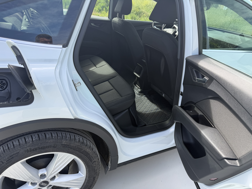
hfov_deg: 71.6
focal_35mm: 24
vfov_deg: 56.8
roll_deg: -4.9
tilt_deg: -27.8
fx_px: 175
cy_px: 94
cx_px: 126
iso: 80
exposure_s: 1/967
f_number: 1.78
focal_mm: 6.76
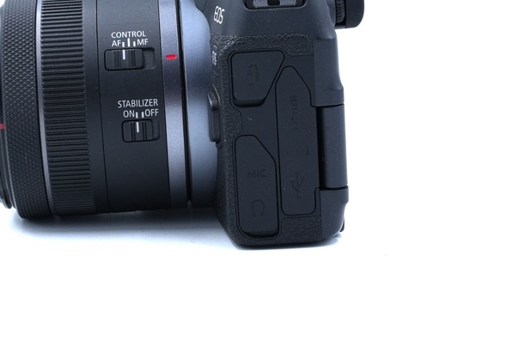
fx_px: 1312
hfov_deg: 22.3
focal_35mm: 91
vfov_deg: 15.0
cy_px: 99
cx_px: 186
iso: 800
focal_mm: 55
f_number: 14
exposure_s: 1/125
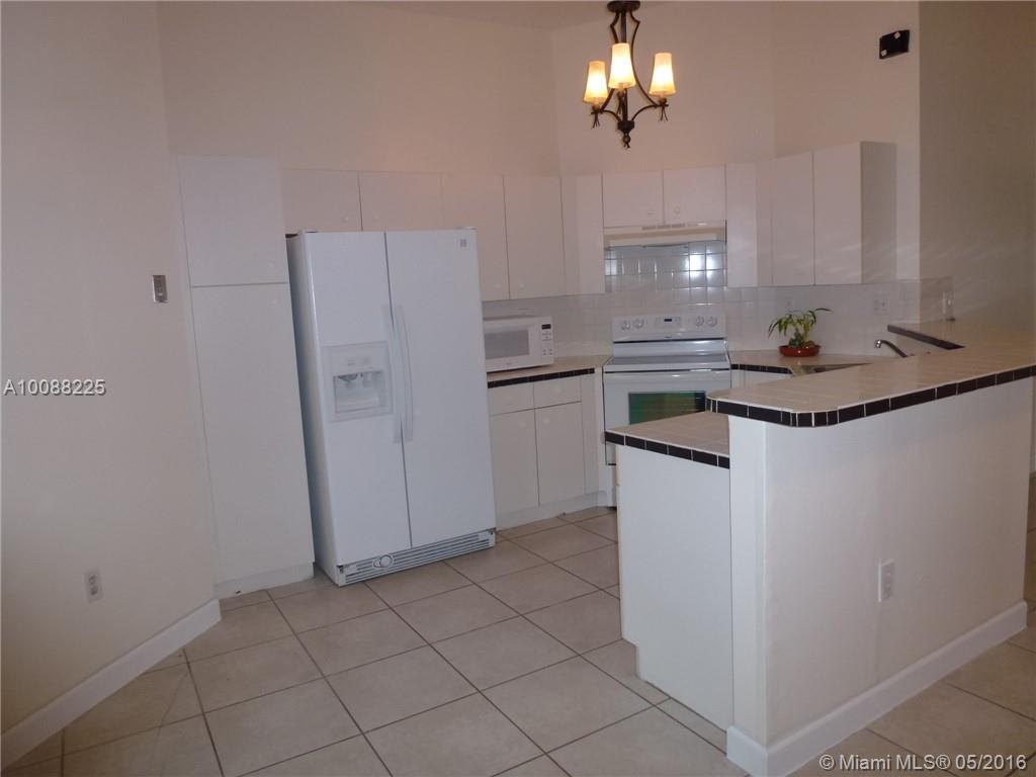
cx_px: 518
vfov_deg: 56.8
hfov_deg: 71.6
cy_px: 388
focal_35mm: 24
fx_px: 718
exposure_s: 1/60
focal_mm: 4.3
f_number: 3.3
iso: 160
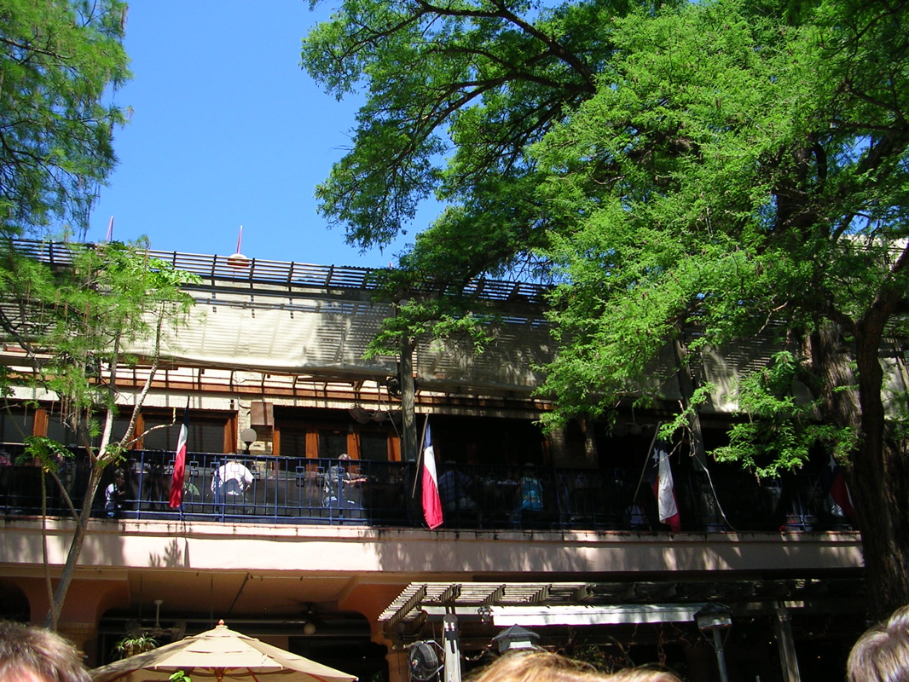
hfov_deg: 49.0
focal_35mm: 38
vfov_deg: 37.7
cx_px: 454
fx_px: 998
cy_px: 341
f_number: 2.8
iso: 50
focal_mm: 5.8
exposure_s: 1/453
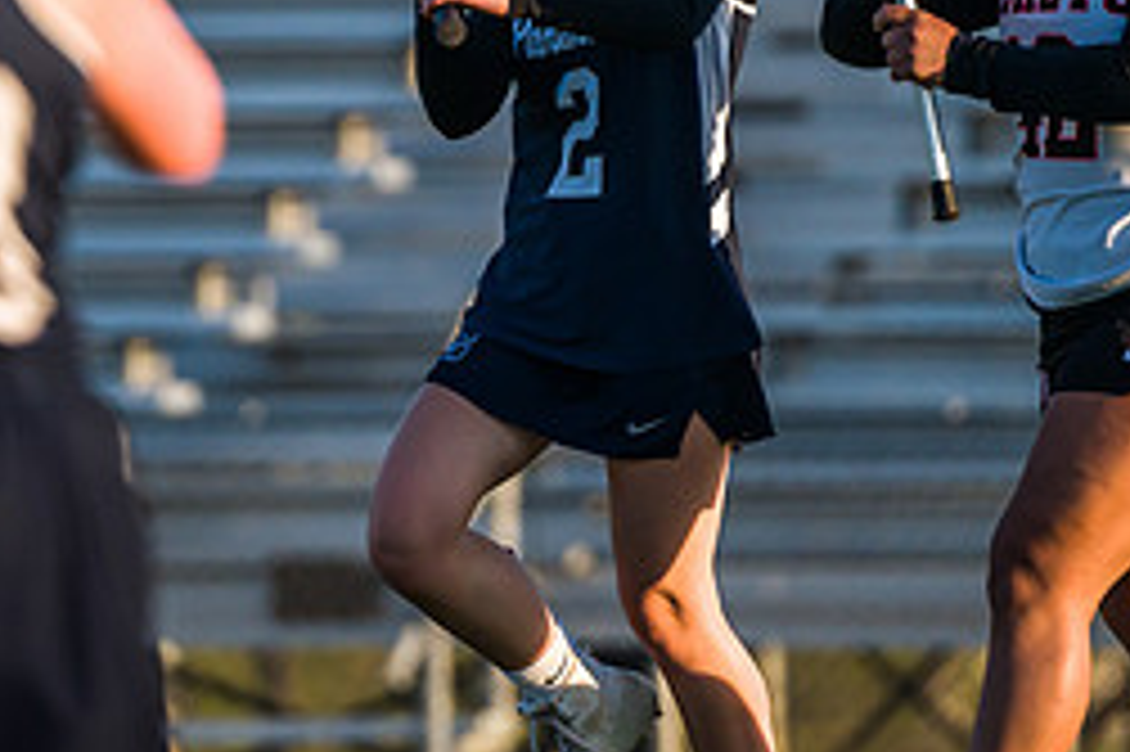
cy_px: 212
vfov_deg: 1.3
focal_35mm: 1032
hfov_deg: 2.0
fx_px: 32371
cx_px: 522
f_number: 5.6
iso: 1250
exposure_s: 1/1600
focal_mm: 400
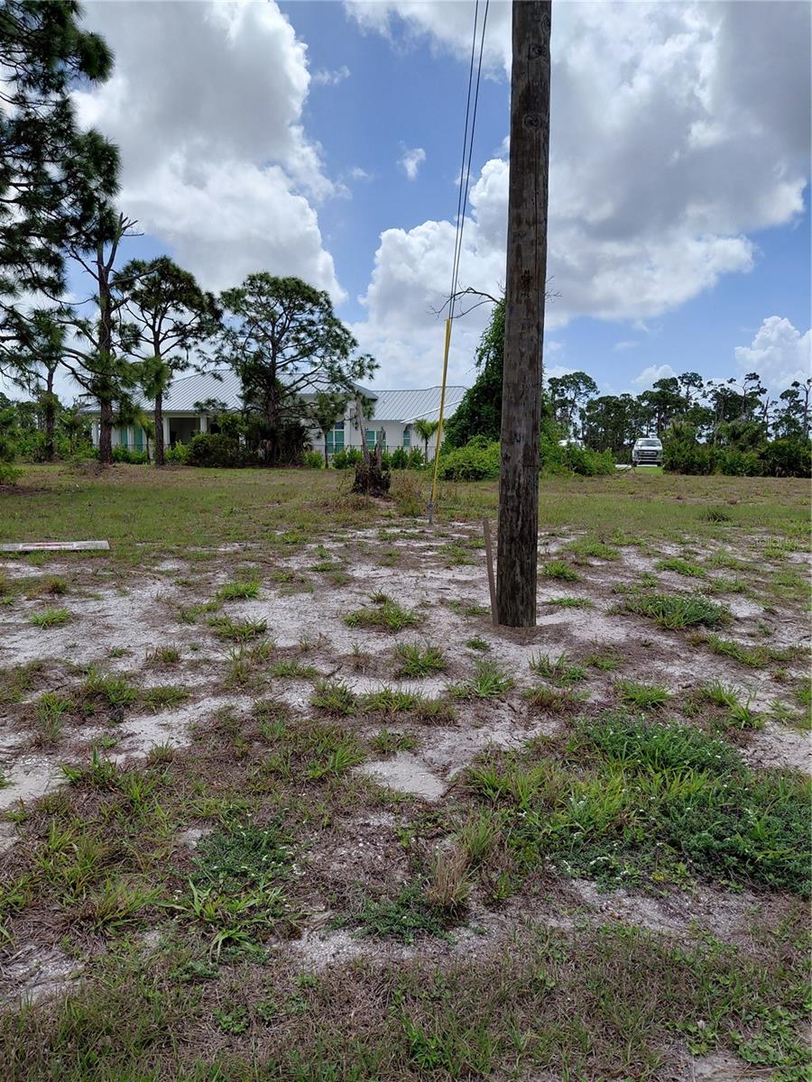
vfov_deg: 69.4
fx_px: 782
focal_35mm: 25
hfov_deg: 54.9
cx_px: 406
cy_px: 541
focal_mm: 4.69
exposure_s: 1/3420
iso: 50
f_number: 1.8
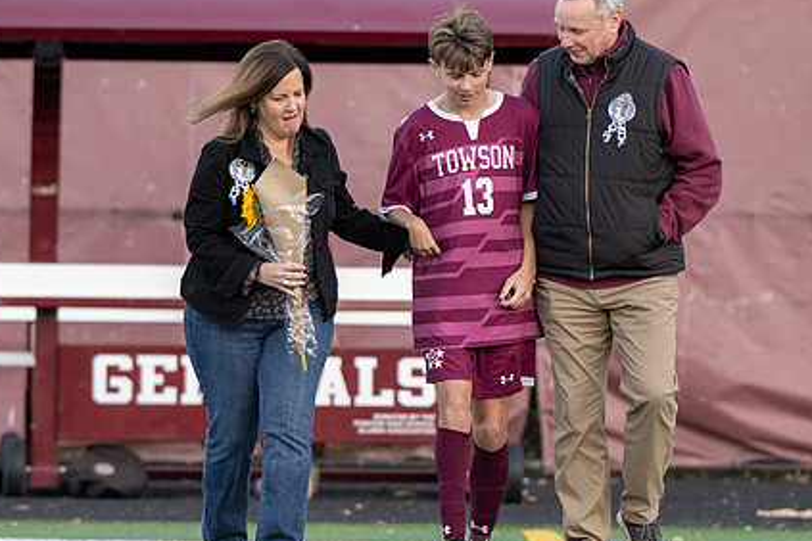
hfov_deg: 4.2
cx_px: 579
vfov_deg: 2.8
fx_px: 11142
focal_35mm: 494
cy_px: 497
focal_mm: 200
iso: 800
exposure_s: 1/400
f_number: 3.5
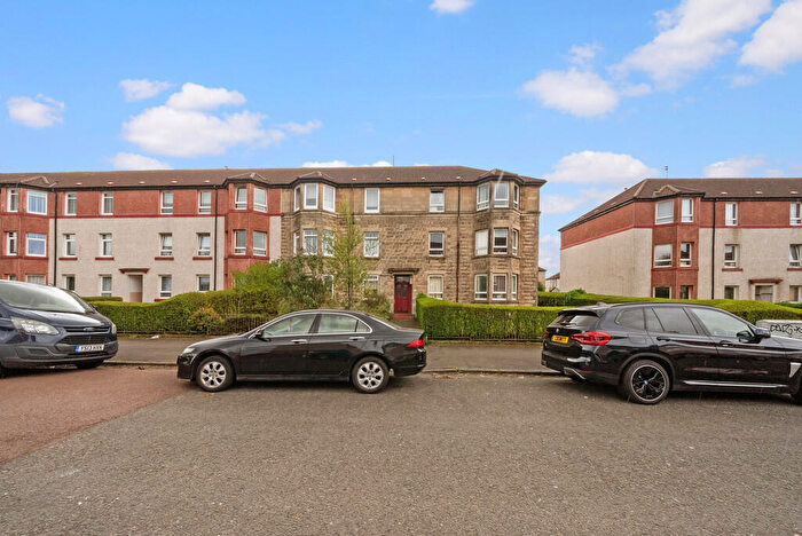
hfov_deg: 112.6
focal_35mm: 12
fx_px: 268
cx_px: 401
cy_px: 268
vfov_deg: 90.1
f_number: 18
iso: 640
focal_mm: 12
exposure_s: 1/250
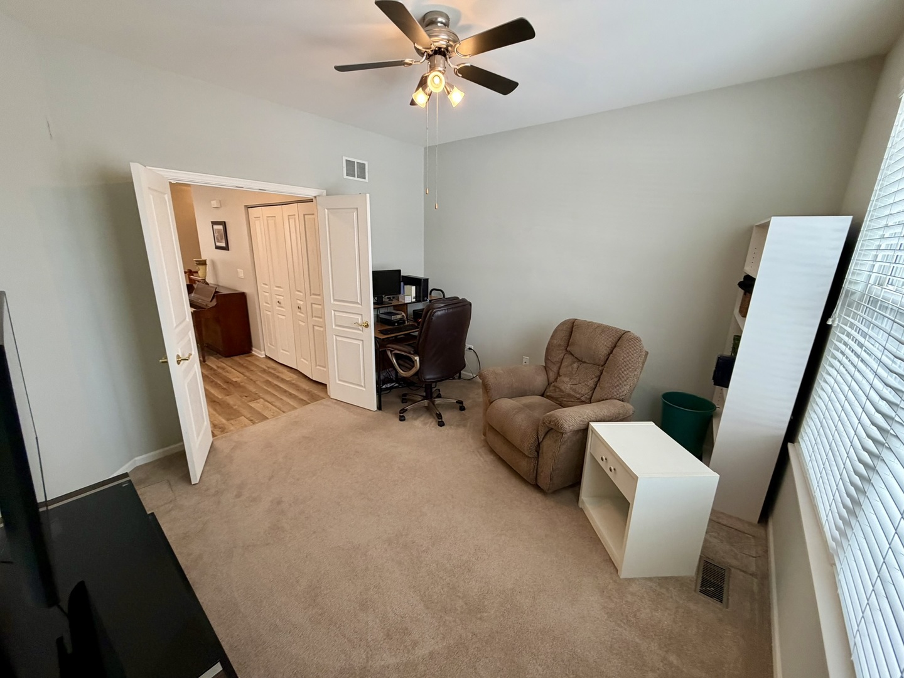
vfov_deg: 85.7
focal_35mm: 14
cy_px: 339
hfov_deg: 102.1
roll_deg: -0.8
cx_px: 452
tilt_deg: -15.4
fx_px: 366
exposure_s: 1/60
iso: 250
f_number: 2.2
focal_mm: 2.22
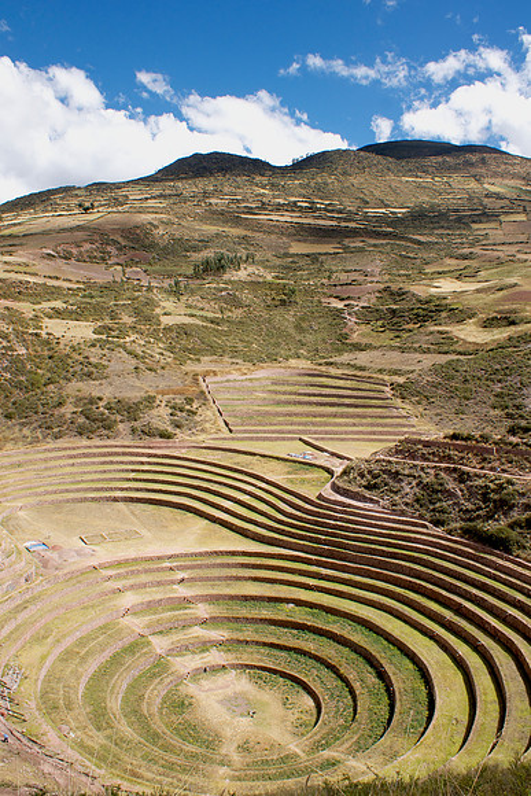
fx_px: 597
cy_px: 398
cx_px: 266
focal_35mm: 27
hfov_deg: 48.0
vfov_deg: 67.4
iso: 200
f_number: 10
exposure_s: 1/200
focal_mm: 18
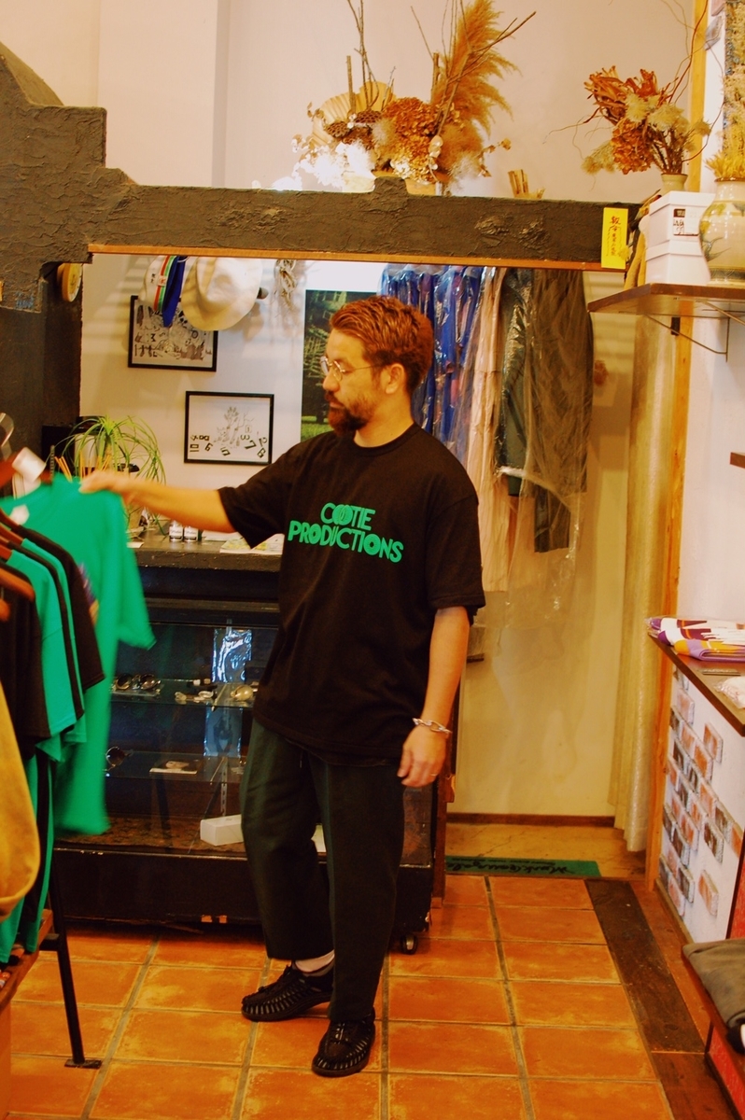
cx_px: 372
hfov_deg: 25.7
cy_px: 560
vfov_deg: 37.9
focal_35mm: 52
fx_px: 1632
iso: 800
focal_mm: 35
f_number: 2.5
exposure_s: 1/25
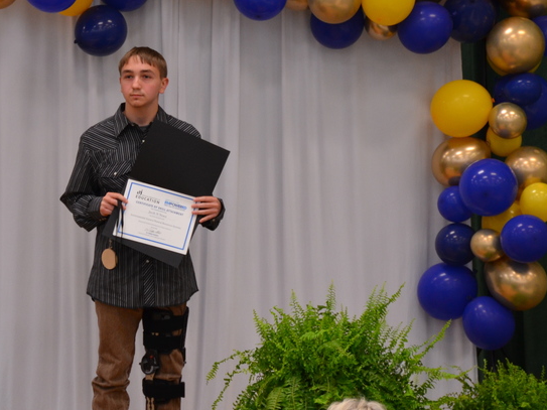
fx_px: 4074
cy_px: 187
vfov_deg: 5.8
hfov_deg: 7.7
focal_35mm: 258
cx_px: 172
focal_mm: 95
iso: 800
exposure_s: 1/30
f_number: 5.3
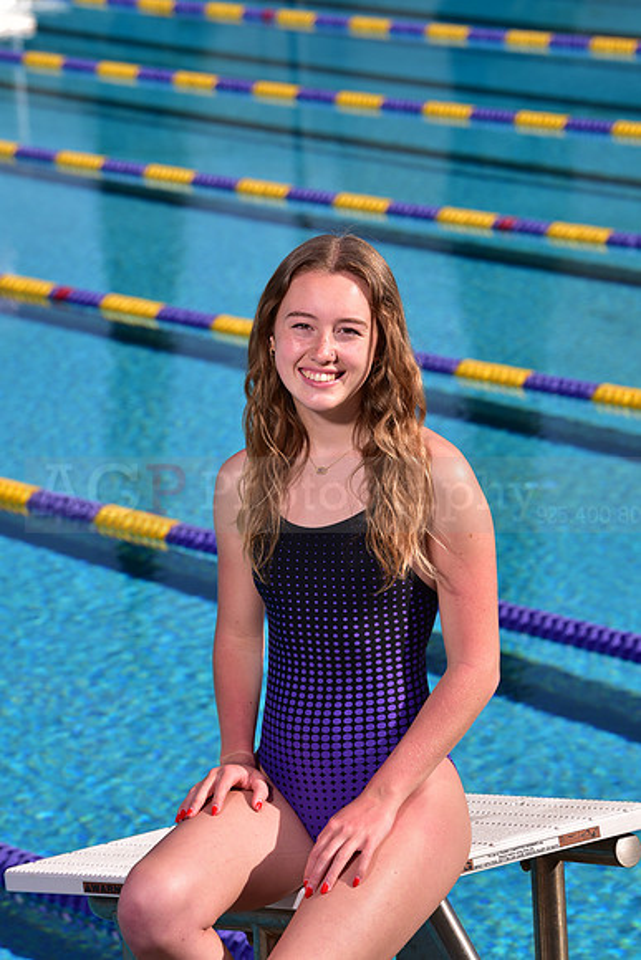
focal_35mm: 165
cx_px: 320
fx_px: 4404
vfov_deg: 12.4
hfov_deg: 8.3
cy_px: 480
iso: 80
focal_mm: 165
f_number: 9
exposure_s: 1/250
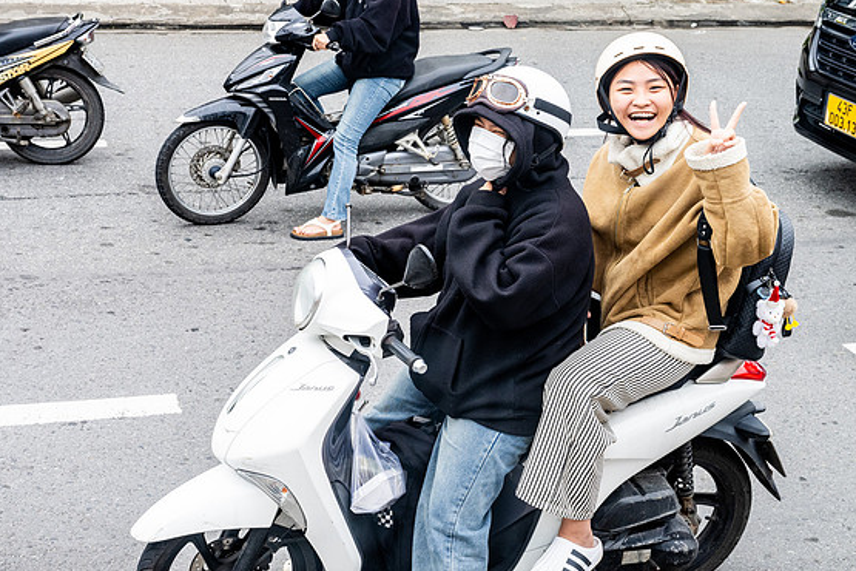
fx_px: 1355
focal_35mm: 57
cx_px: 399
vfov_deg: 23.8
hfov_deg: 35.0
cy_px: 271
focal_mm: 40
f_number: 8
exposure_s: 1/320
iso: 900
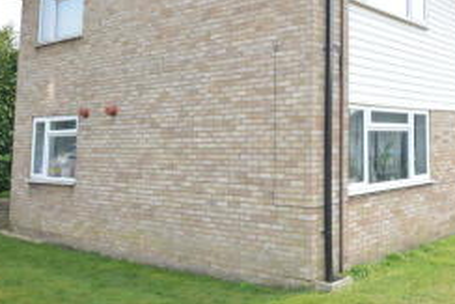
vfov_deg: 34.7
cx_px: 416
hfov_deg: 45.6
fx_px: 480
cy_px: 98
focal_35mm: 38
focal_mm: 13
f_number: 5.6
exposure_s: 1/200
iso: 200
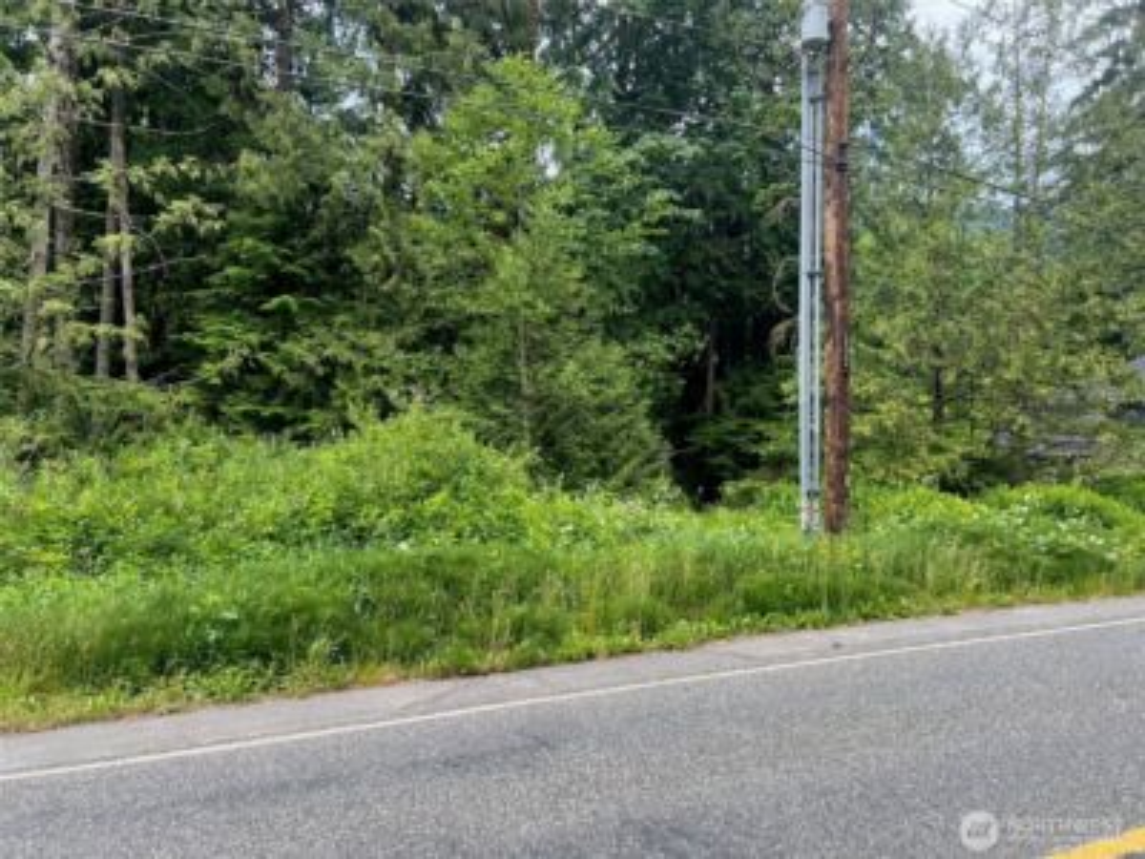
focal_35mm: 26
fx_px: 860
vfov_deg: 53.1
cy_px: 430
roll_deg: +0.9
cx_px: 572
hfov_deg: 67.3
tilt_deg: +0.3
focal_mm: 5.7
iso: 50
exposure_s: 1/621
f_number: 1.5
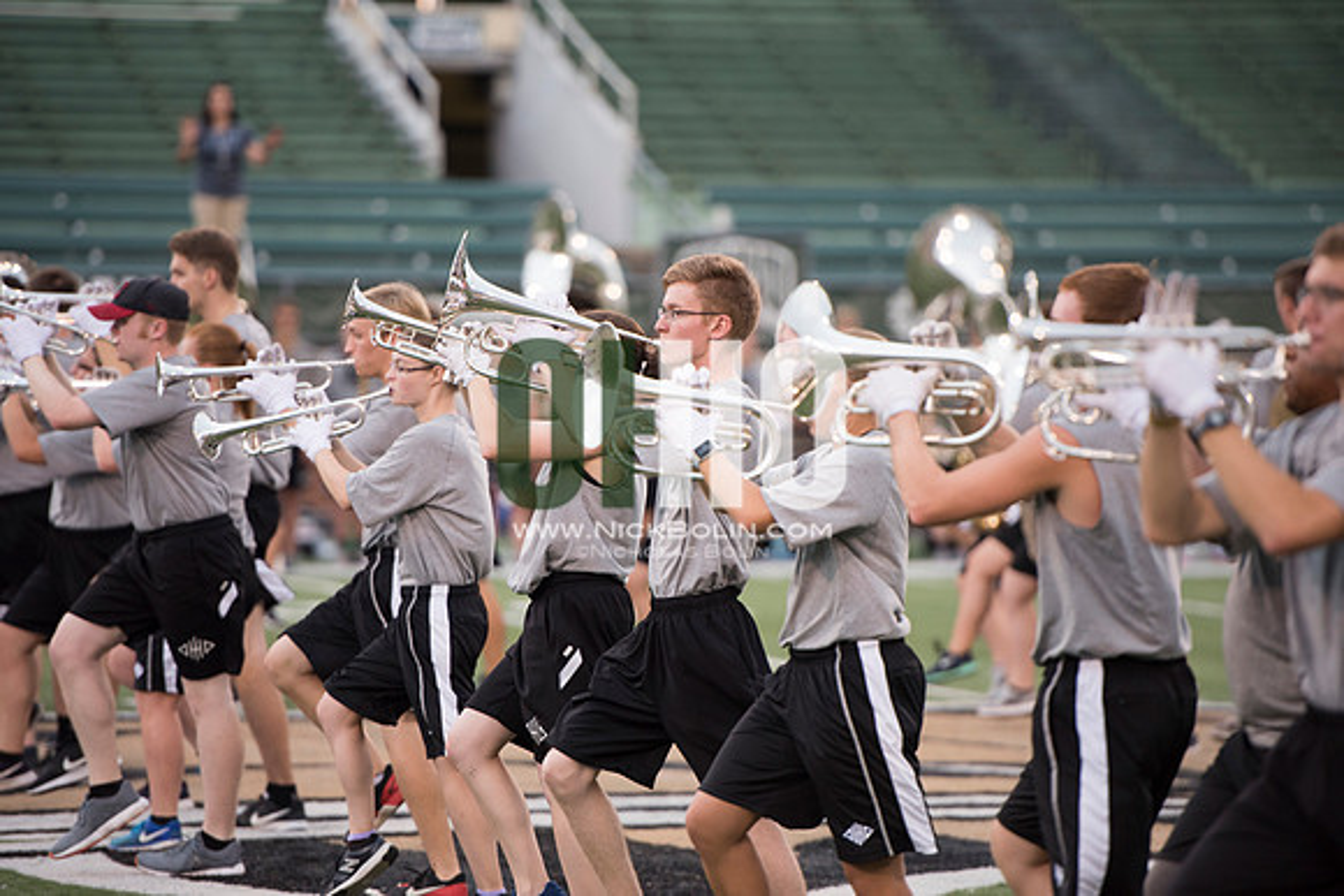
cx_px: 672
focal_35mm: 200
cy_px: 448
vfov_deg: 6.9
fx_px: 7468
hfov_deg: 10.3
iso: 1000
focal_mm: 200
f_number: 2.8
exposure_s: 1/1250
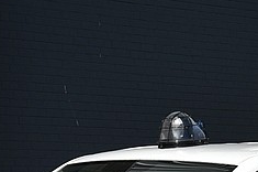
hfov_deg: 6.3
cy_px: 315
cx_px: 292
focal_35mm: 326
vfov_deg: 4.2
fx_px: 2333
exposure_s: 1/500
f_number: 11
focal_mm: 85
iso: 200
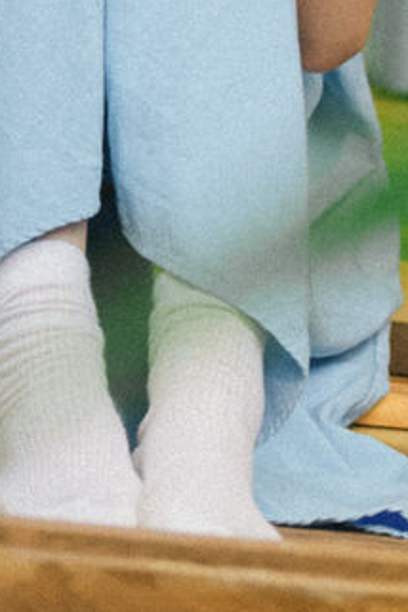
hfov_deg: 5.4
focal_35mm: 252
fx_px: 4284
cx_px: 583
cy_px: 109
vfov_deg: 8.2
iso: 400
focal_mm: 45
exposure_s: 1/1250
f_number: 2.2
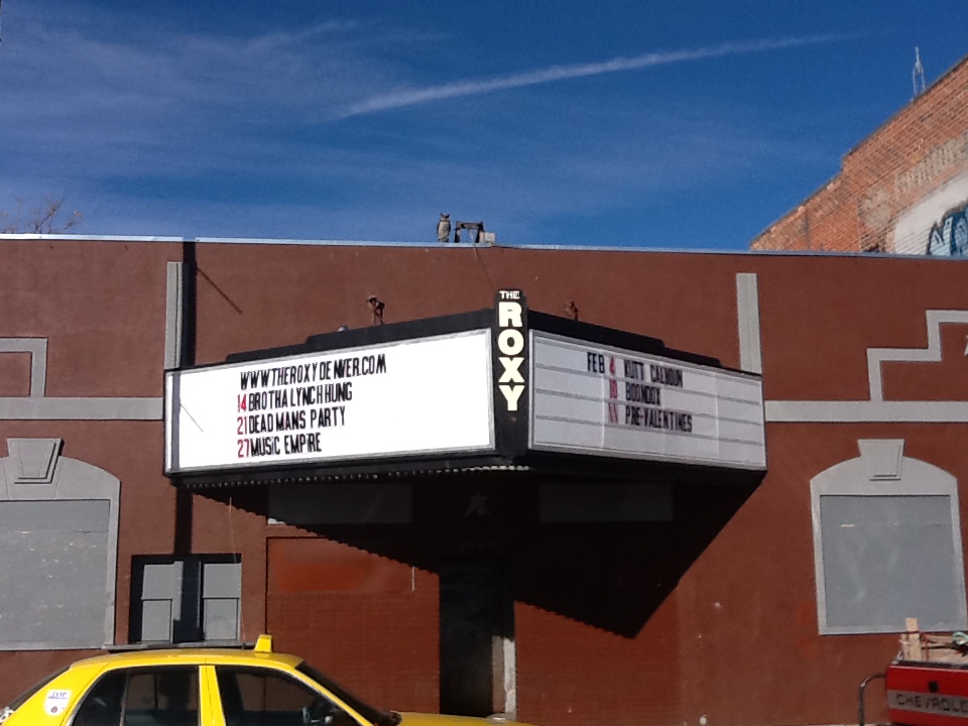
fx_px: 895
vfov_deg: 44.2
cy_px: 363
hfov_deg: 56.8
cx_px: 484
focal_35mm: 32
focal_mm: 2.03
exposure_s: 1/1912
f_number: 2.4
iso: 64
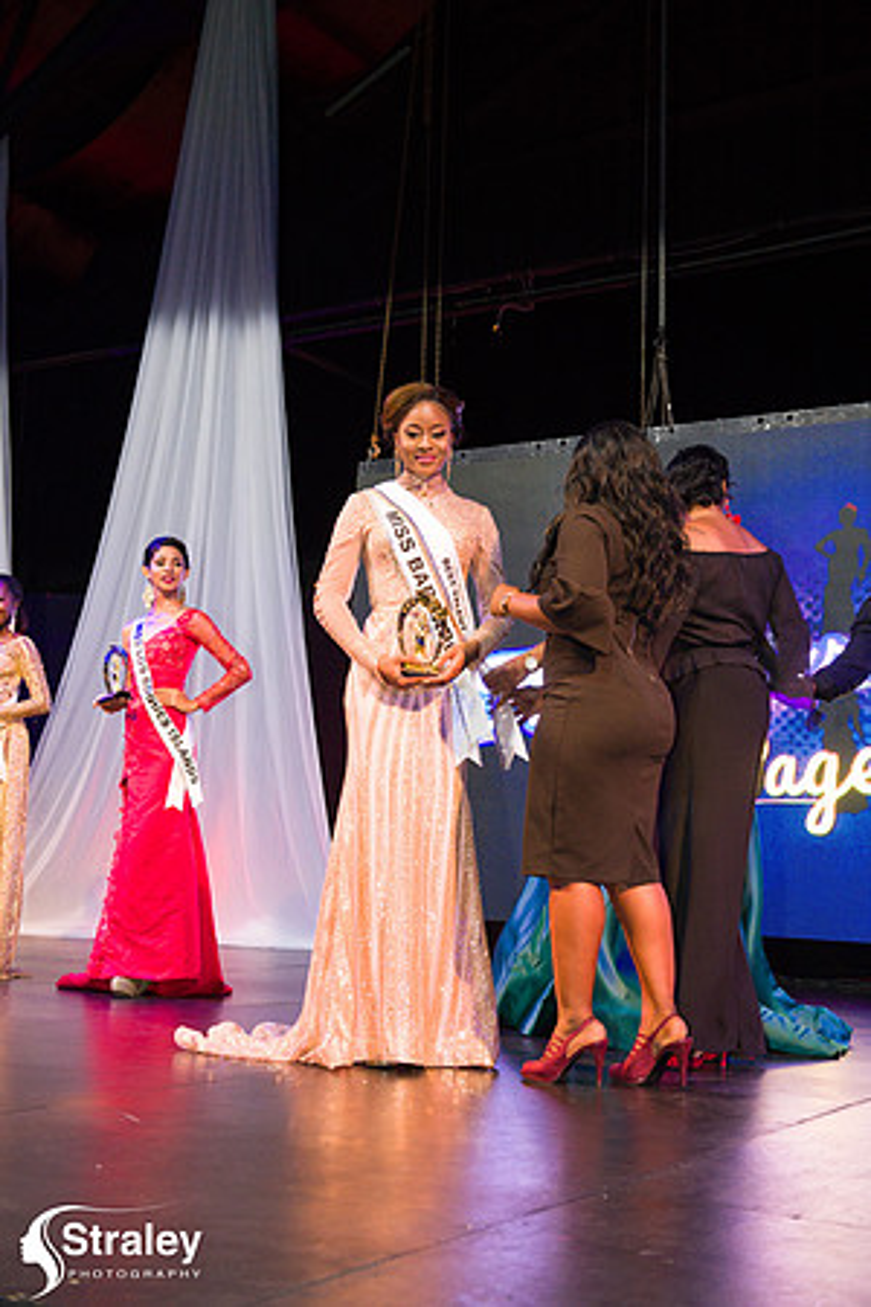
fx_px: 1633
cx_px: 436
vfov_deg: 43.6
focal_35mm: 45
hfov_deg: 29.9
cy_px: 654
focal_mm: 45
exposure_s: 1/160
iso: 4000
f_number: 5
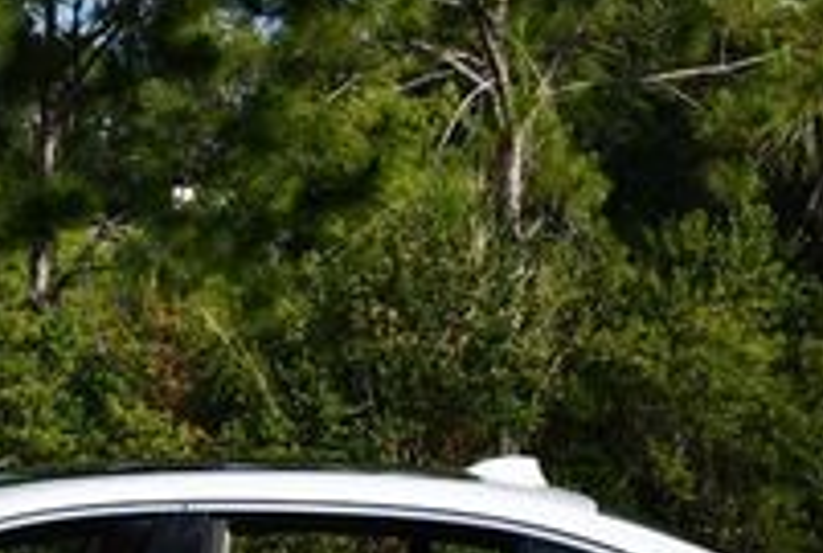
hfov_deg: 14.4
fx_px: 3208
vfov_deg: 9.8
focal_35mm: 140
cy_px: 463
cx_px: 53
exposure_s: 1/320
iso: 100
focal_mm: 22
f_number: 9
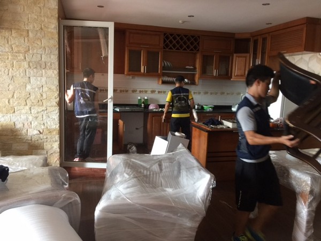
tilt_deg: -7.9
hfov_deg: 61.7
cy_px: 120
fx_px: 269
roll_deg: -3.6
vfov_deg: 48.2
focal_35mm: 29
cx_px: 160
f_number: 2.2
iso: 64
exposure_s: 1/17
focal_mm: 4.15
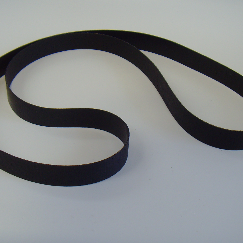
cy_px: 126
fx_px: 413
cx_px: 113
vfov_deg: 32.8
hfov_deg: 32.8
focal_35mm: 52
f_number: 3.5
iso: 80
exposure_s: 1/90
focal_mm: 6.6
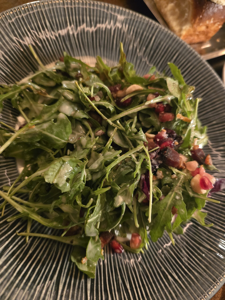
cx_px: 112
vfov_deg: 73.9
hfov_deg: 58.9
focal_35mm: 23
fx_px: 199
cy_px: 150
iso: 1600
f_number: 1.7
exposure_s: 1/40
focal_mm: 6.3
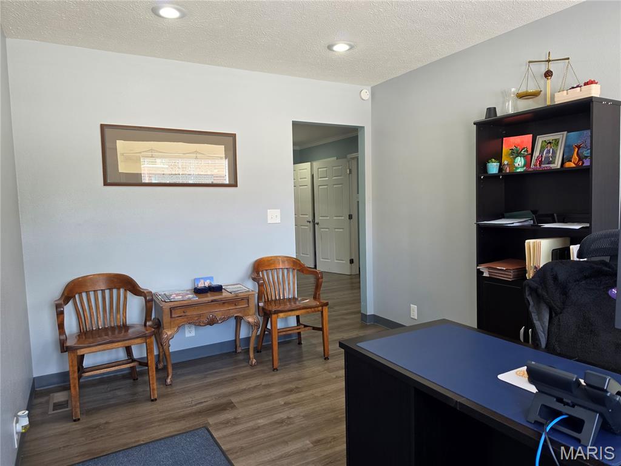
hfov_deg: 73.9
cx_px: 310
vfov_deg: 58.9
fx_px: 413
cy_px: 233
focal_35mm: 23
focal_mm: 6.5
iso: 125
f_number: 1.4
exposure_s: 1/120
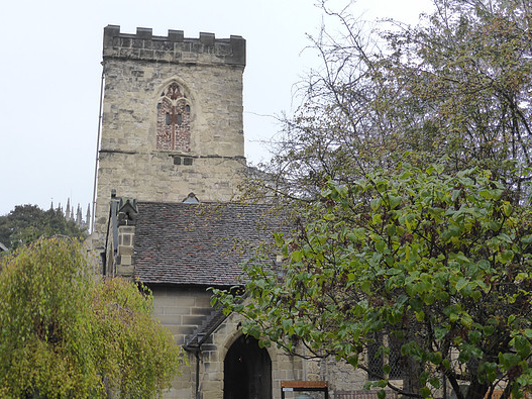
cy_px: 212
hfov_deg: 42.9
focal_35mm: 44
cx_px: 284
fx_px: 676
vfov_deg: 32.9
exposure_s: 1/100
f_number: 3.9
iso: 200
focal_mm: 6.9
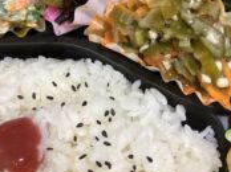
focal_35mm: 67
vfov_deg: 21.8
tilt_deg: -75.1
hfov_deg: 29.0
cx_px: 132
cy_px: 59
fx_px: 446
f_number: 2.4
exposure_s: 1/50
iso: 200
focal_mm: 3.3
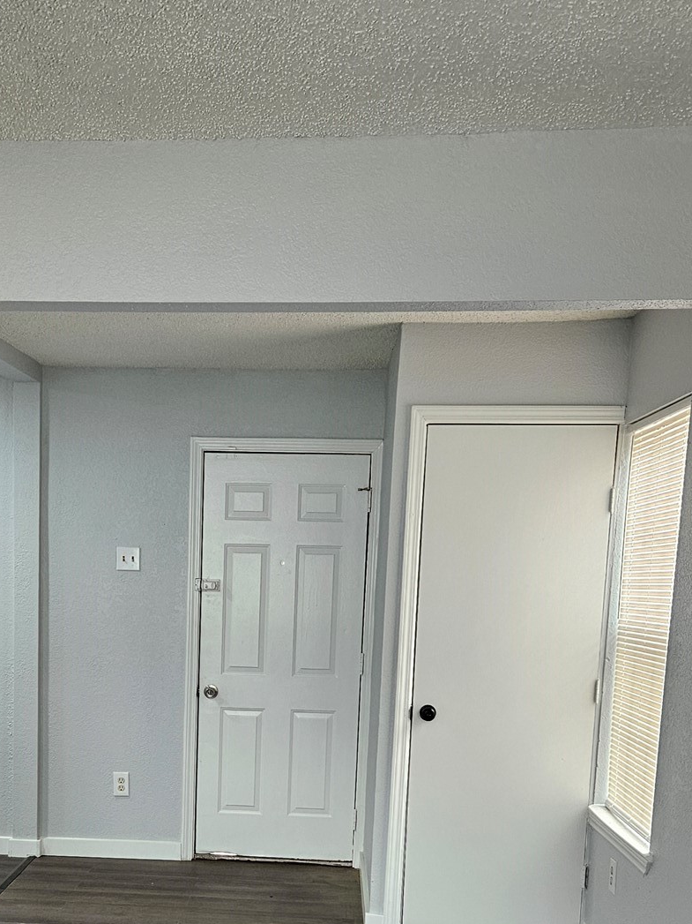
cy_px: 762
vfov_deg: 40.1
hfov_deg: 31.8
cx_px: 213
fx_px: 1200
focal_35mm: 45
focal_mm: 5.4
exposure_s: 1/120
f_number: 1.8
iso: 200
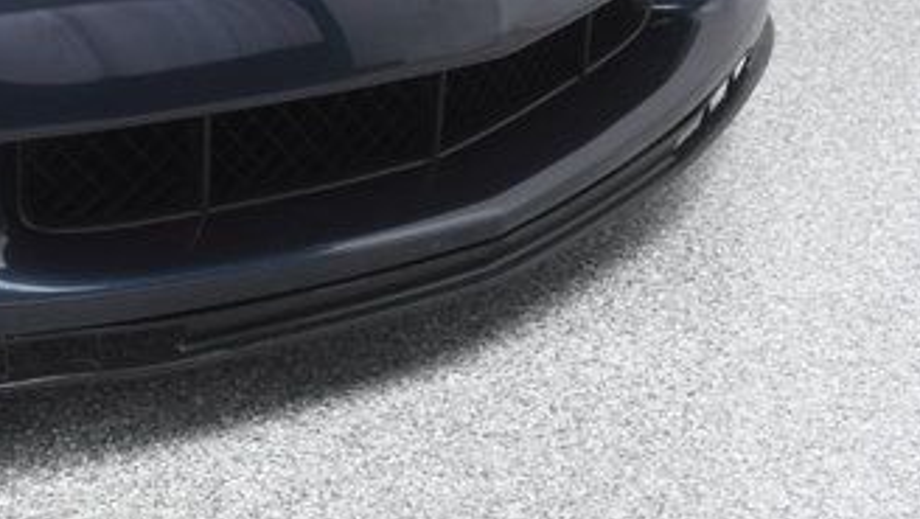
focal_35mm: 111
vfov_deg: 10.3
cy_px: -393
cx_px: -390
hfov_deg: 17.6
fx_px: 2710
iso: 100
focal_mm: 23
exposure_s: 1/160
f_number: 7.1
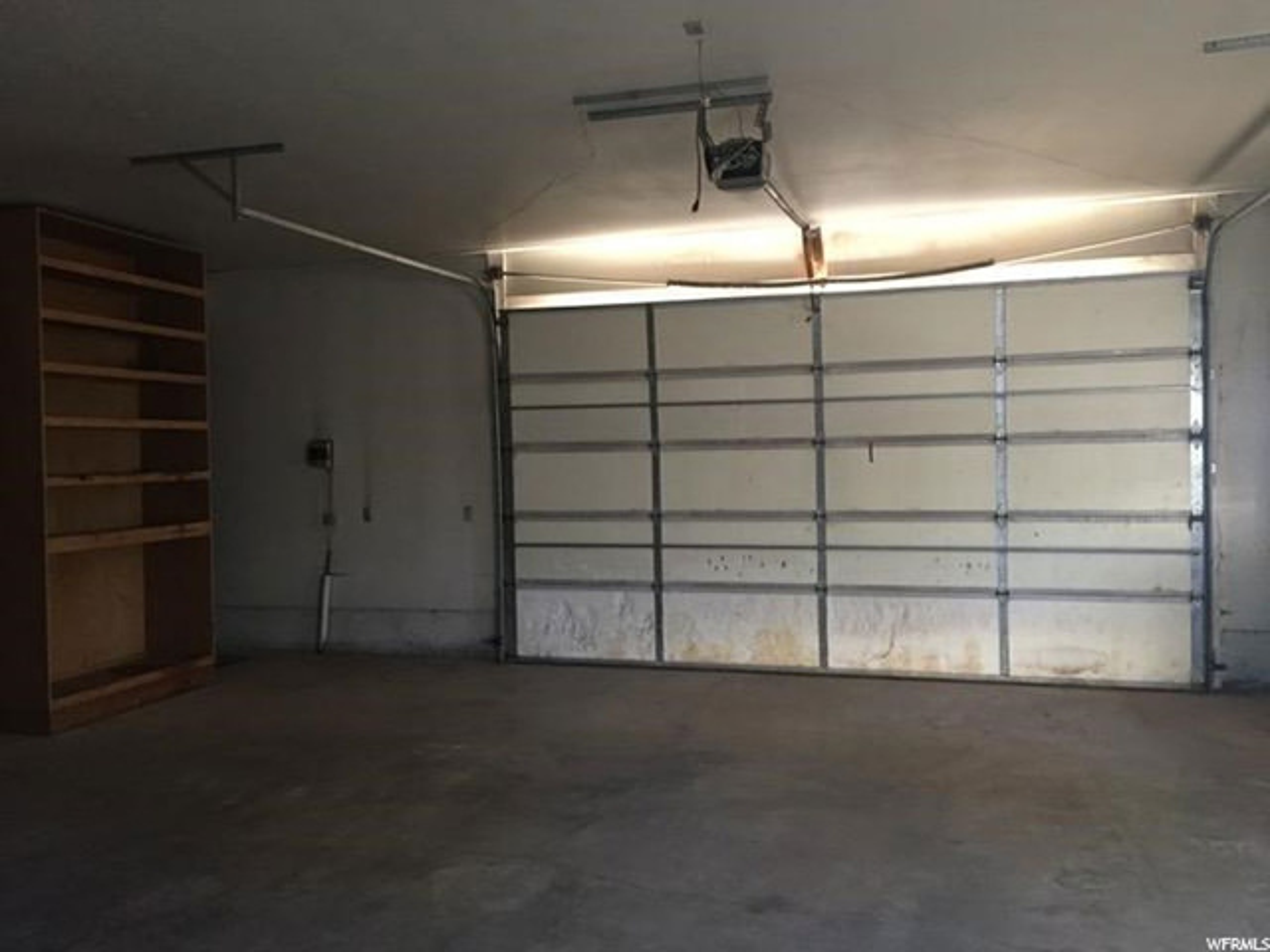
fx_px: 1064
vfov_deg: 48.2
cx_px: 635
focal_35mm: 29
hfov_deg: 61.7
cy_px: 476
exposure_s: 1/30
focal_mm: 4.15
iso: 200
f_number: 2.2
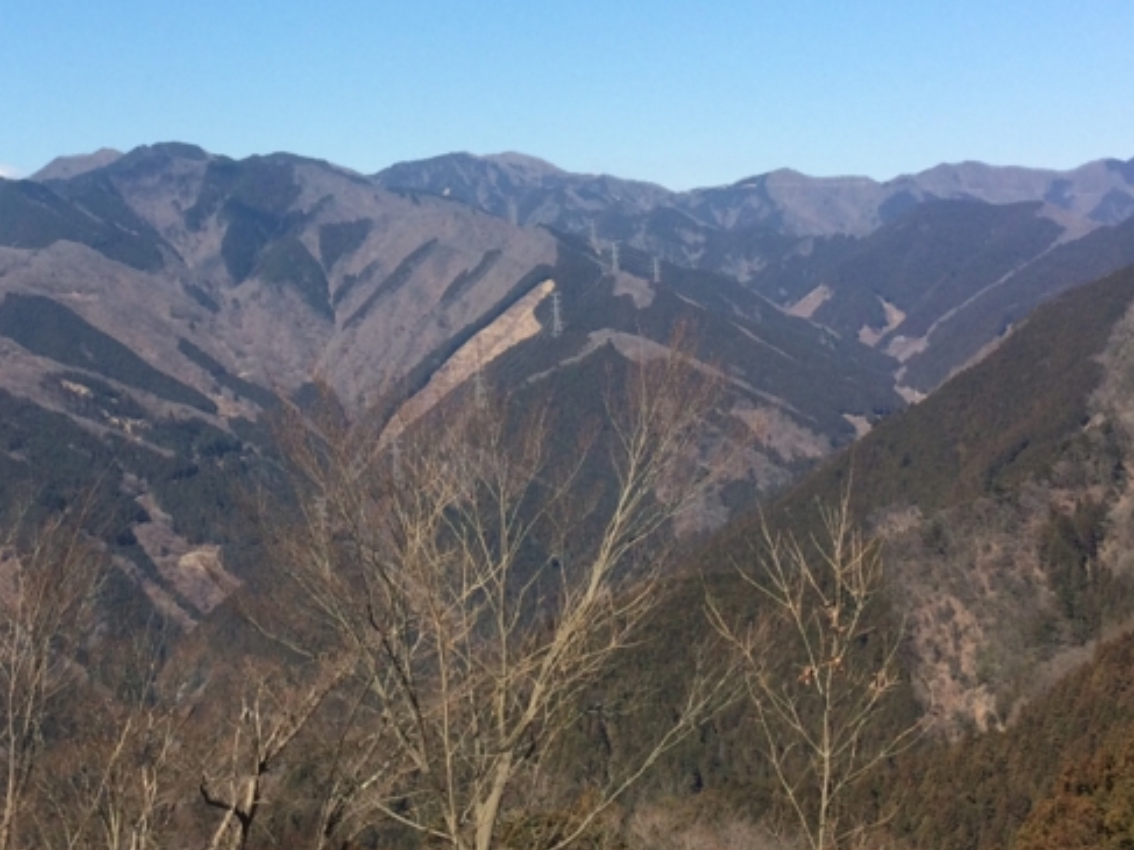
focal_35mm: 61
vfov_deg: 23.5
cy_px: 126
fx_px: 1998
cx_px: 324
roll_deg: +5.2
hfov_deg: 31.3
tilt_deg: +4.5
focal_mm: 4.15
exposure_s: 1/2283
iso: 32
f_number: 2.2
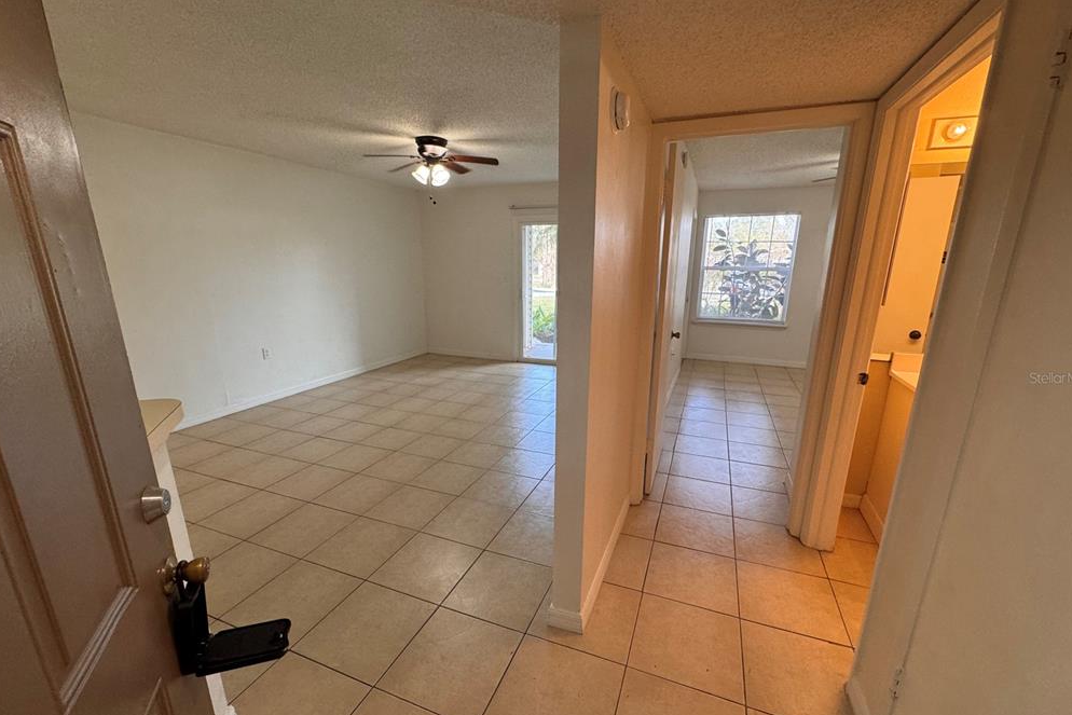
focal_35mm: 15
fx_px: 447
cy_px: 377
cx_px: 542
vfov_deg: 77.3
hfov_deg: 100.4
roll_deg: -1.0
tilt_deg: -17.0
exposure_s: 1/120
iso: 250
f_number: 2.2
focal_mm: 2.22
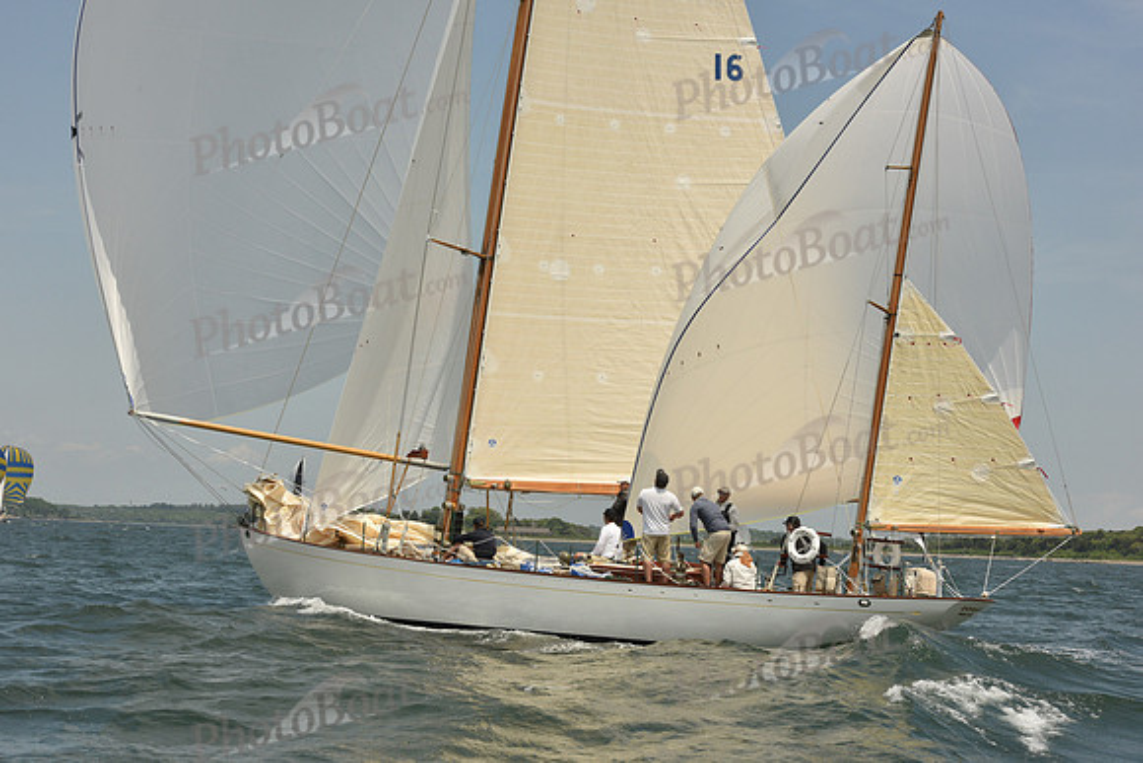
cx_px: 572
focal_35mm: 70
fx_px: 2223
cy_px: 382
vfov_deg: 19.5
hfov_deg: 28.8
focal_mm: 70
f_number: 11
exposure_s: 1/1250
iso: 400
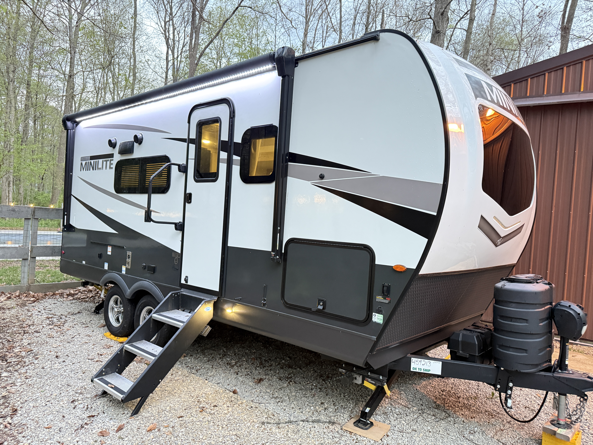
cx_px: 296
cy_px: 222
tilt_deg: -0.2
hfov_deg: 71.6
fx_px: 411
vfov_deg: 56.8
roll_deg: -4.3
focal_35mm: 24
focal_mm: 6.76
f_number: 1.78
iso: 1000
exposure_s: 1/30
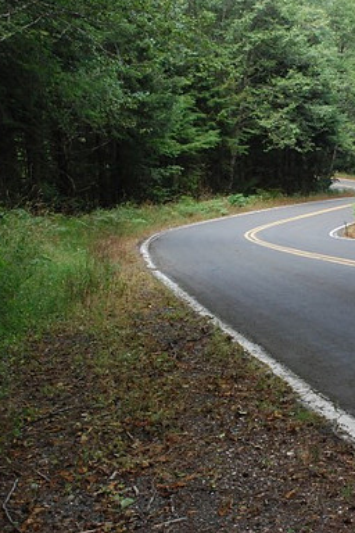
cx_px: 348
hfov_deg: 22.2
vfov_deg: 33.9
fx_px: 873
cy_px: 267
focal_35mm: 59
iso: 1600
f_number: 4
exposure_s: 1/320
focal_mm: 26
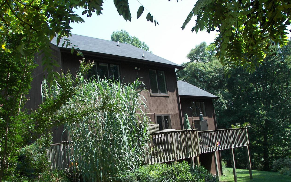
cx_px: 144
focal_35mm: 39
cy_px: 108
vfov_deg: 32.7
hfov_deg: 50.4
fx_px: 309
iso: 50
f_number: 2.8
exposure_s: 1/320
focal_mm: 6
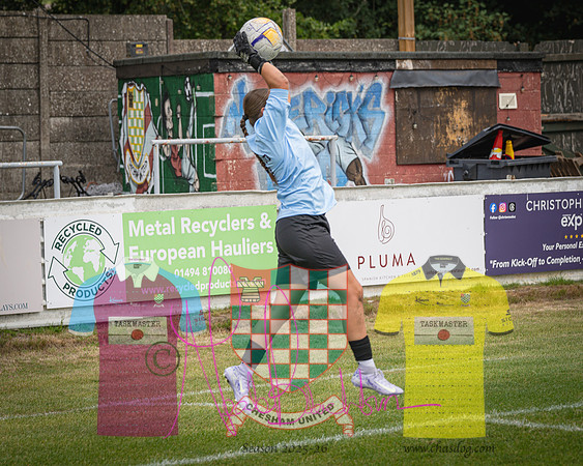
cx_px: 336
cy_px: 187
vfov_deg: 10.2
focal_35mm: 151
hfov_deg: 12.8
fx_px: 2604
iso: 200
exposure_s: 1/800
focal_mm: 98
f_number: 4
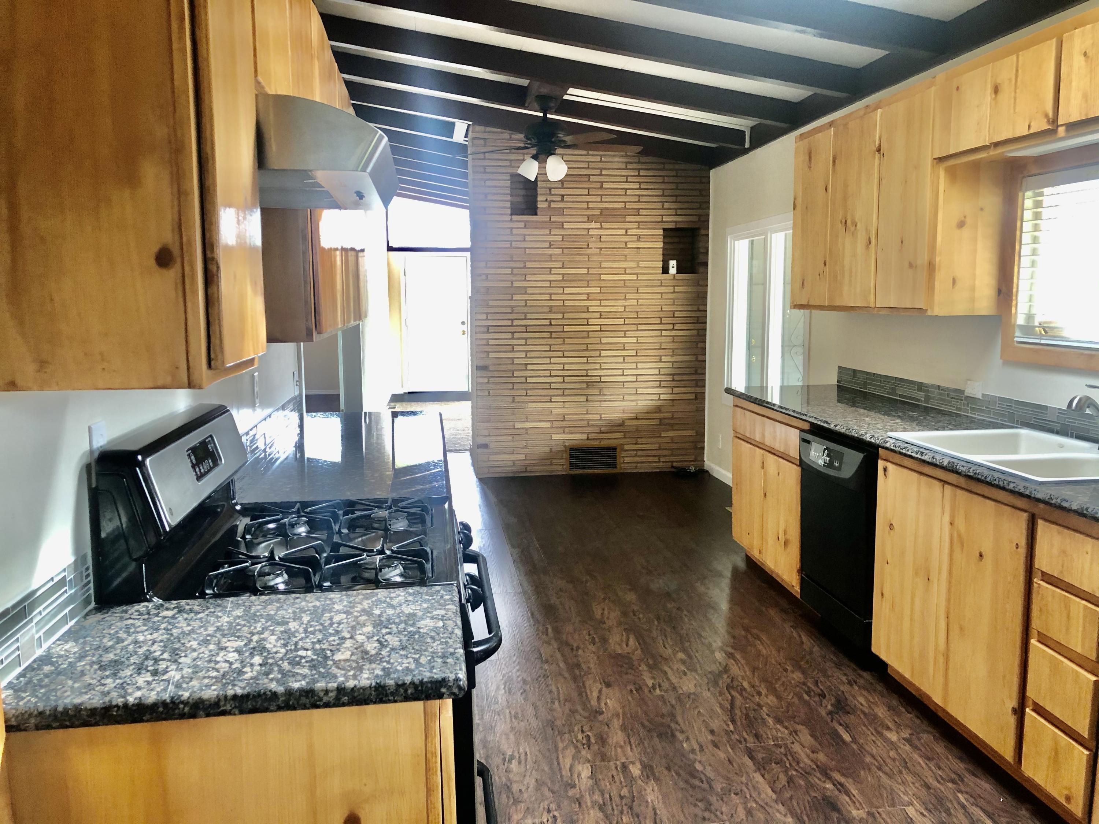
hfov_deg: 63.4
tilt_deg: -7.0
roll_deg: +1.7
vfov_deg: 49.7
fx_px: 889
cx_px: 550
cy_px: 412
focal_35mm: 28
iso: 40
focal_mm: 4
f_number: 1.8
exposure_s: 1/15
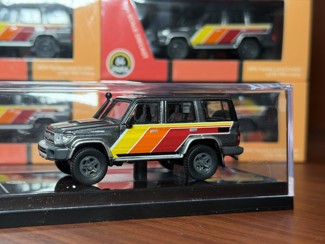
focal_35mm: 63
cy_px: 154
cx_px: 124
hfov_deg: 30.6
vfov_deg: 23.2
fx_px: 592
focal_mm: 6.76
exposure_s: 1/63
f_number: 1.78
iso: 100
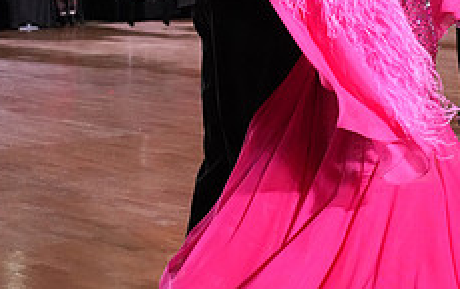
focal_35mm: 115
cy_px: -72
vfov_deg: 11.2
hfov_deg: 18.0
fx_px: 1443
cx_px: 355
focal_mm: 30
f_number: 5.6
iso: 5000
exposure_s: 1/320
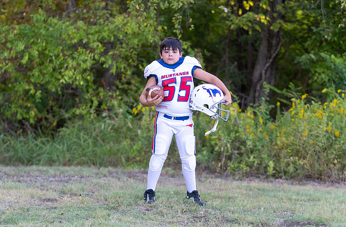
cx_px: 169
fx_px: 892
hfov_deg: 21.9
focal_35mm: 93
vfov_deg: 14.5
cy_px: 105
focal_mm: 83
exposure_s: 1/320
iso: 250
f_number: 2.8
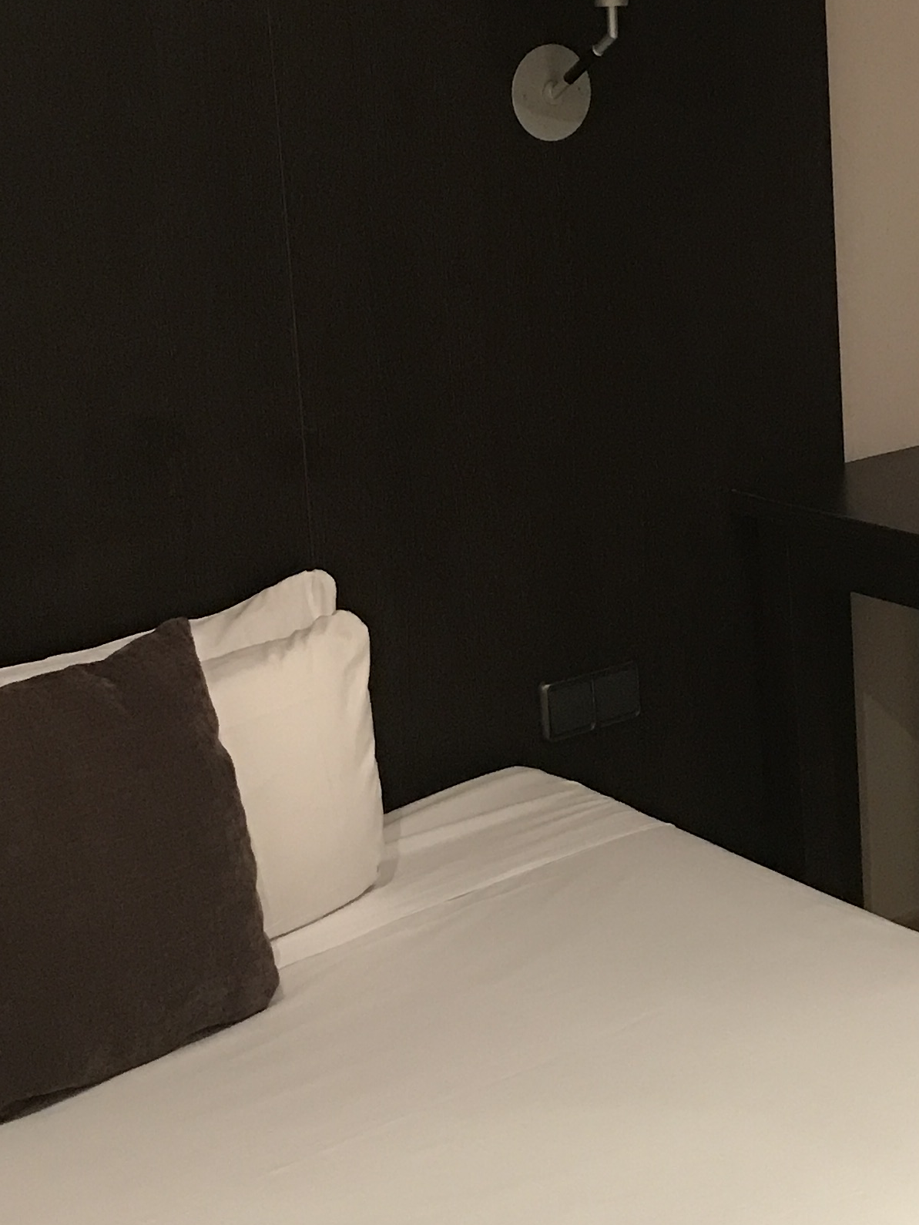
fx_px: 2513
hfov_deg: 20.6
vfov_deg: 27.1
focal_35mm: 71
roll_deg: +3.6
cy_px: 358
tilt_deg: -9.0
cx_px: 646
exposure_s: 1/10
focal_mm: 3.99
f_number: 1.8
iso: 100
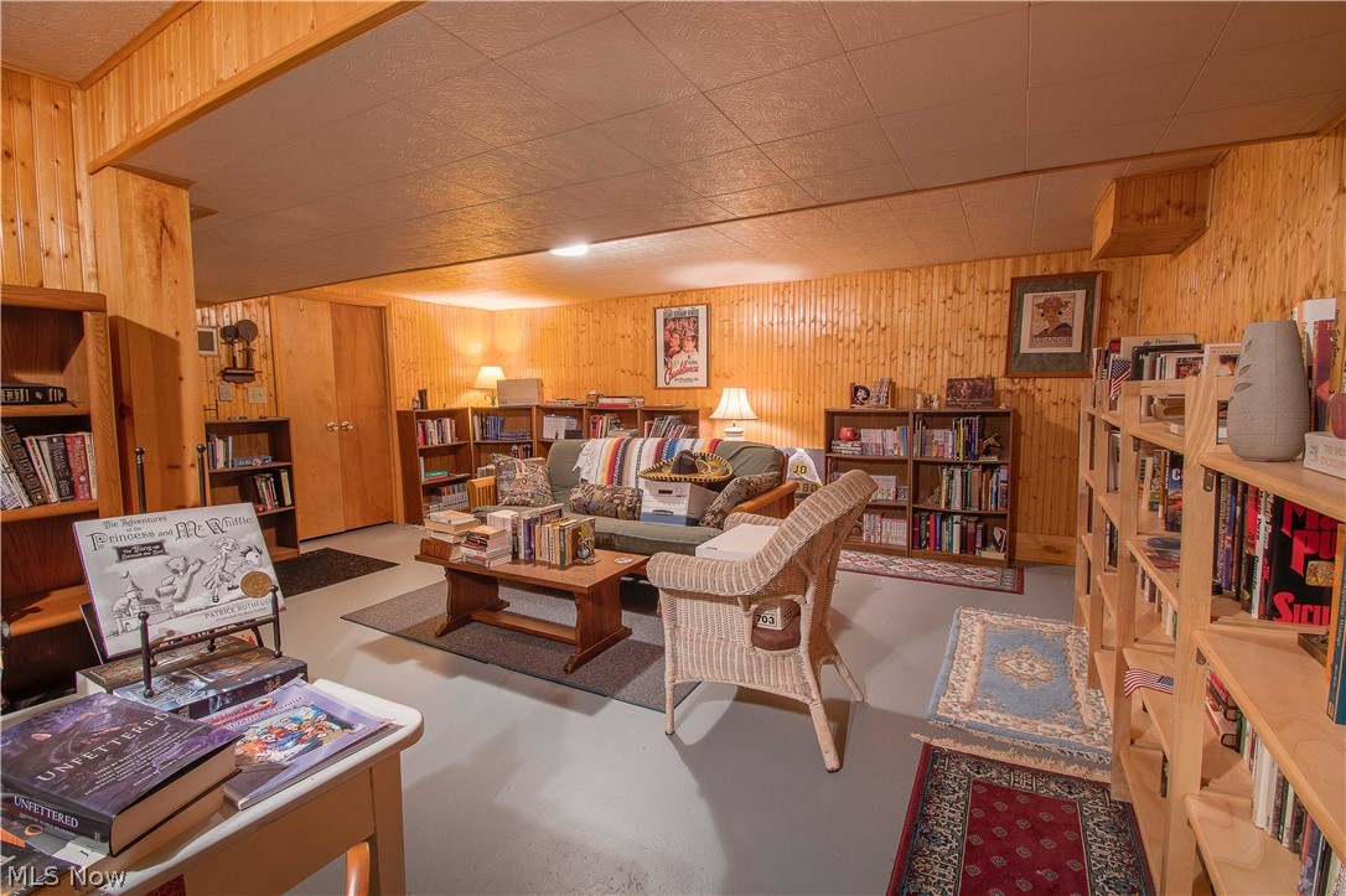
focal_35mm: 15
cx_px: 673
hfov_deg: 100.4
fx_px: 561
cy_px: 448
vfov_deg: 77.3
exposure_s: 8
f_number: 11
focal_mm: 10
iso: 400
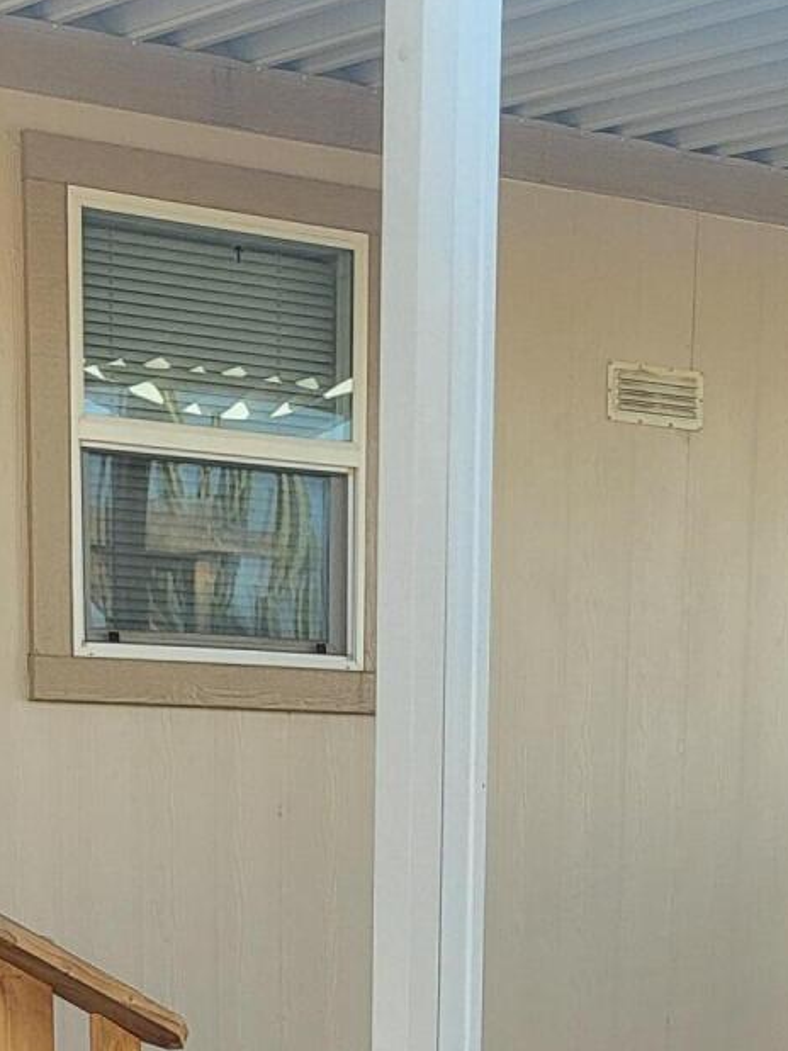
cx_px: 183
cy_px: 1513
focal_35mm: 84
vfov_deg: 20.4
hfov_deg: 17.4
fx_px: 2550
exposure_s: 1/303
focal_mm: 4.25
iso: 50
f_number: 1.8
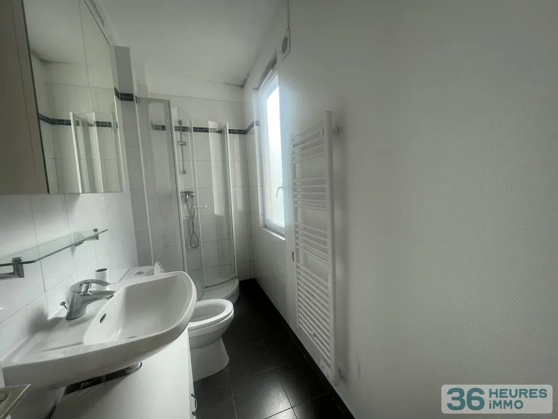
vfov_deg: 89.9
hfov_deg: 106.2
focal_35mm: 13
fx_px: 210
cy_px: 210
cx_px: 279
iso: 32
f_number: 1.8
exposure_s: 1/331
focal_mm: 1.57
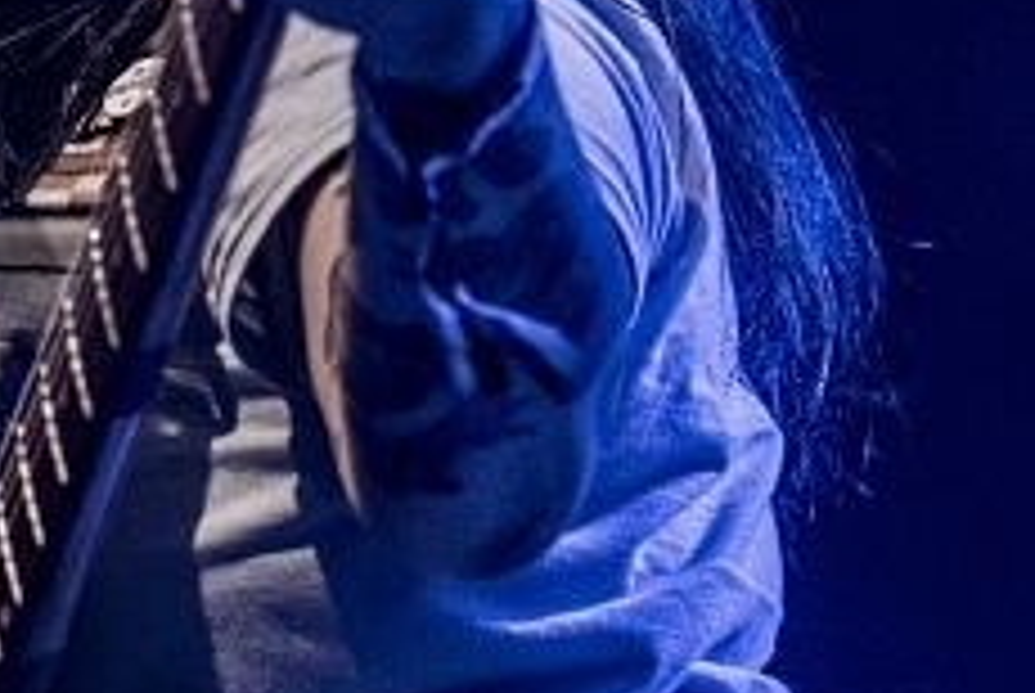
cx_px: 176
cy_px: 76
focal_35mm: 633
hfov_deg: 3.3
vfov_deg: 2.2
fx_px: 18209
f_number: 2.8
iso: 1600
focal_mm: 135
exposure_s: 1/100
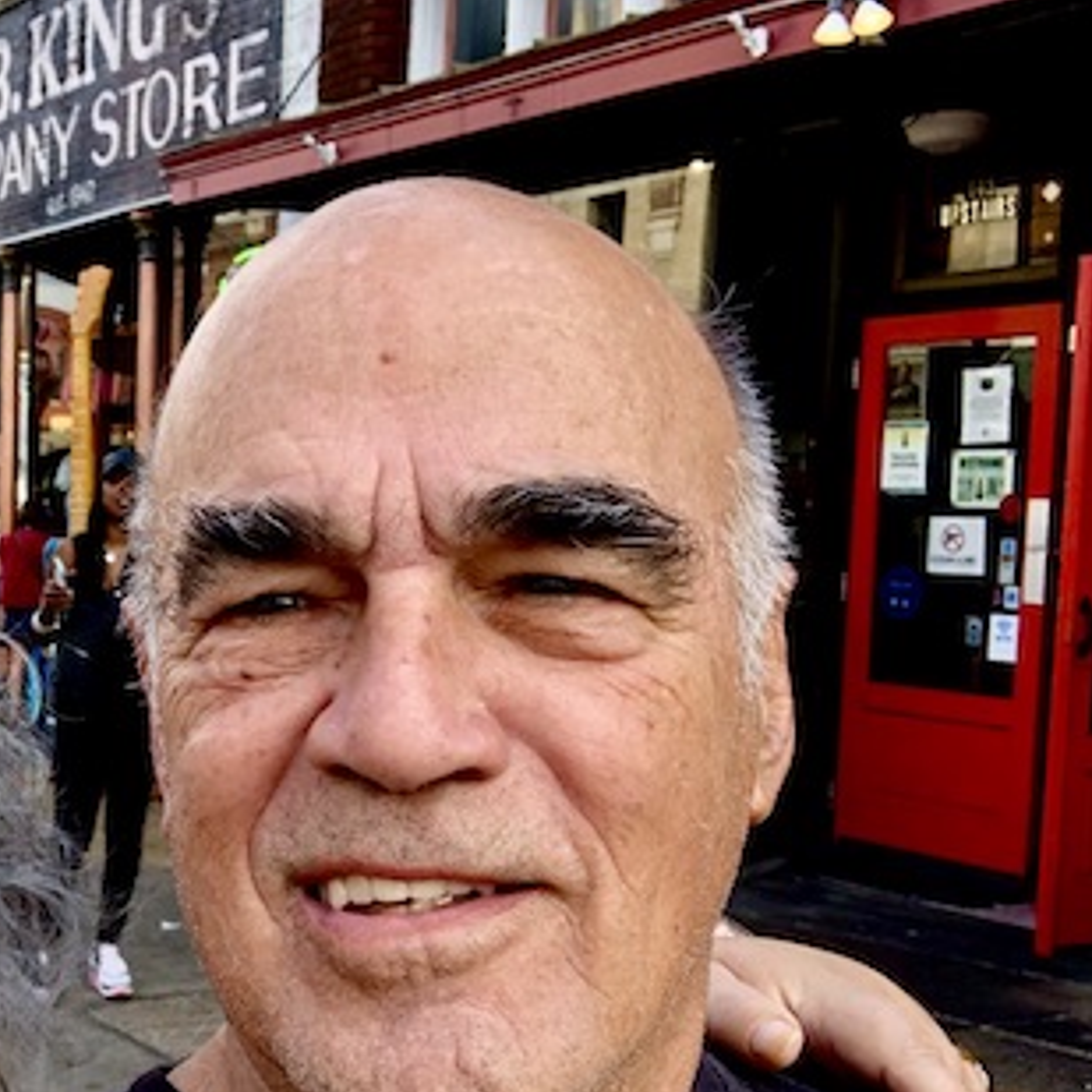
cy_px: 680
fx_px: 1963
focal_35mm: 55
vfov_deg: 31.0
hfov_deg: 29.7
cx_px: 99
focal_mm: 2.87
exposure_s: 1/120
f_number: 2.2
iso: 20
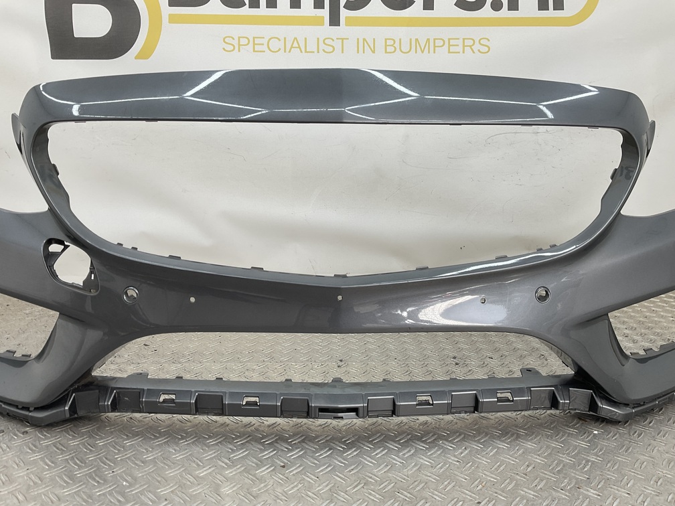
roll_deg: -2.0
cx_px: 338
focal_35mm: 29
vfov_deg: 48.2
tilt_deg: -14.0
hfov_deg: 61.7
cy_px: 253
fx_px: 565
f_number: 1.8
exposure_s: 1/120
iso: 20
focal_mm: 3
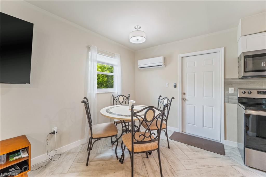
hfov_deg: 104.3
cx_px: 133
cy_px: 88
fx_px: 103
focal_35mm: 14
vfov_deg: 81.2
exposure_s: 1/2
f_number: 8
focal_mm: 14
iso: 500
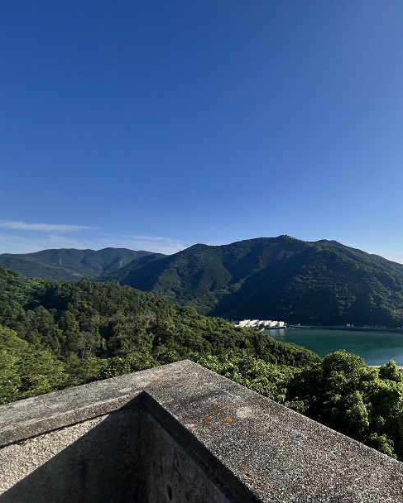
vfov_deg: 89.6
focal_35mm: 17
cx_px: 336
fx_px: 253
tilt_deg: +3.4
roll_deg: +0.6
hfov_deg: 67.9
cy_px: 251
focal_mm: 1.57
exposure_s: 1/2732
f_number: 1.8
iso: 32
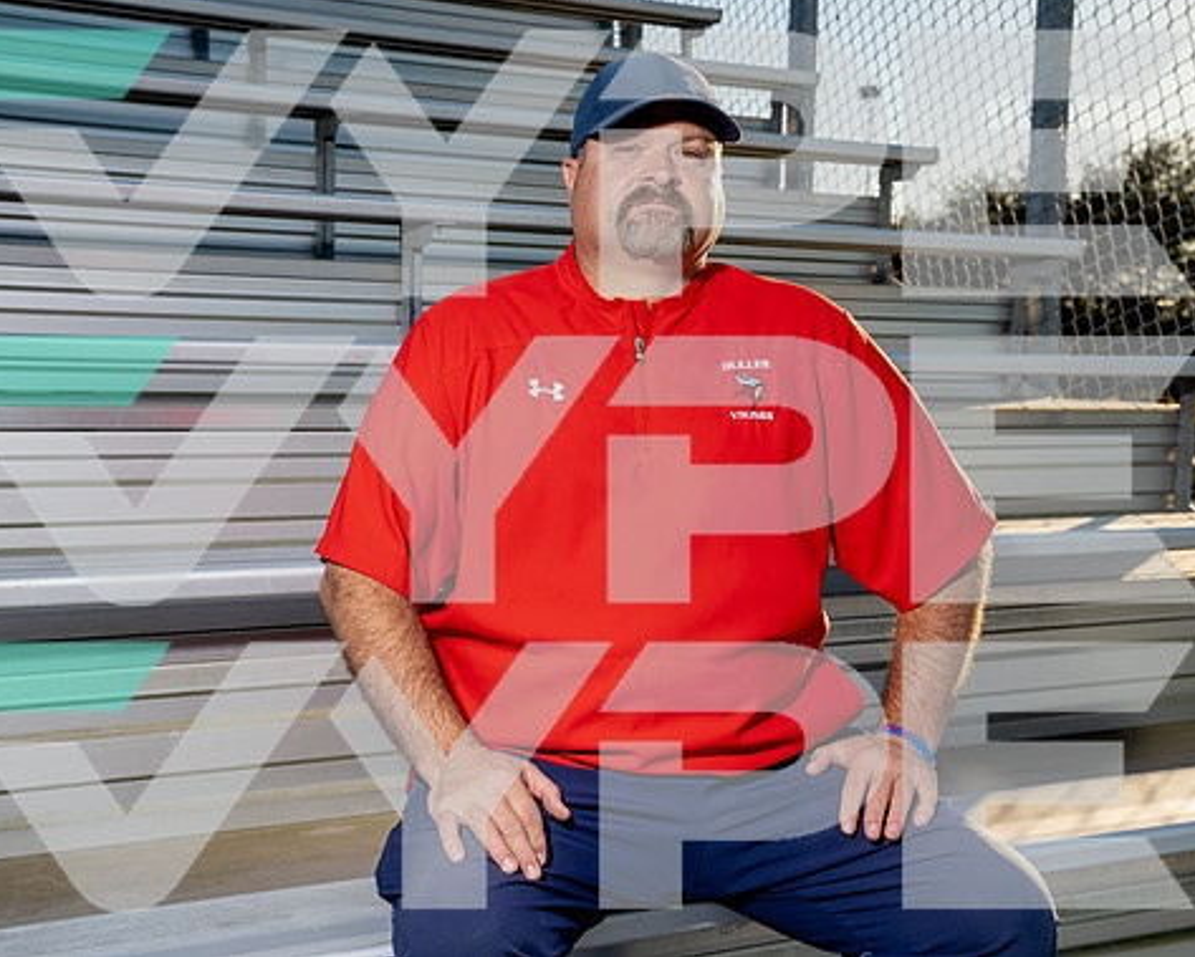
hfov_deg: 40.3
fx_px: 1628
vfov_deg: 32.8
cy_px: 471
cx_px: 558
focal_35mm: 46
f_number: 6.3
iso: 100
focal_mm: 40
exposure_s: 1/250
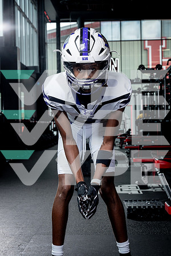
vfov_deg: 28.8
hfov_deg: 19.5
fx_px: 499
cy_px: 128
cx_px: 86
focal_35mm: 70
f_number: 8
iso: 640
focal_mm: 70
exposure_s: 1/250
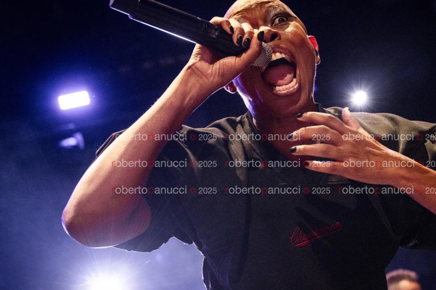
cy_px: 164
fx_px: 569
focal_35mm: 47
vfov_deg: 28.6
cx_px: 279
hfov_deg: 41.5
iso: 3200
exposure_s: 1/400
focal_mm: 36
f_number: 3.5
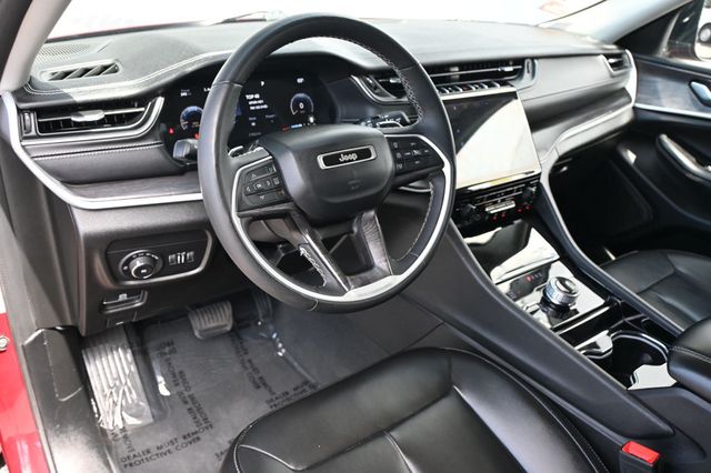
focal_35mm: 30
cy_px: 236
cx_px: 356
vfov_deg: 43.6
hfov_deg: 62.0
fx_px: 592
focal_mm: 20
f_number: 3.8
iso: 400
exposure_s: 1/125
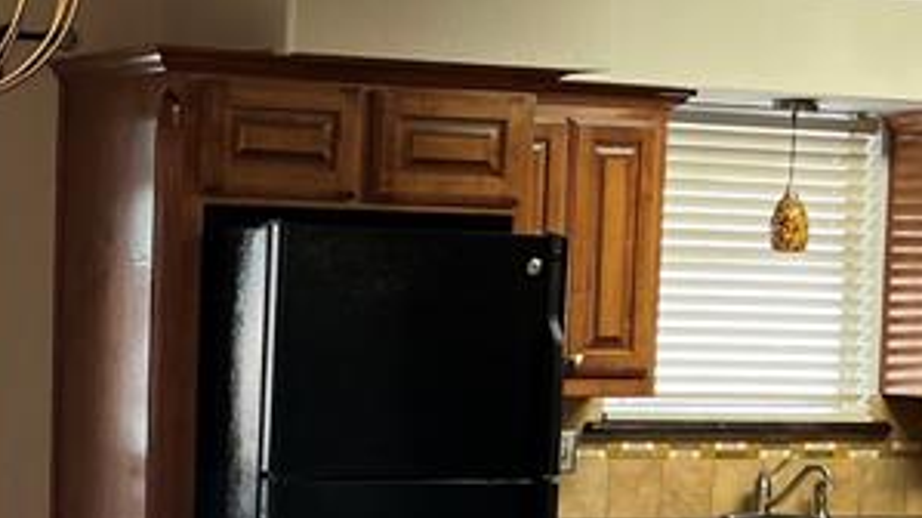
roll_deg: -1.1
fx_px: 2371
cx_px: 68
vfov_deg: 12.4
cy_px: 438
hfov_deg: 21.5
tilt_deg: -5.2
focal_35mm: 97
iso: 125
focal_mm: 5.7
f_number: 1.5
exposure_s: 1/120
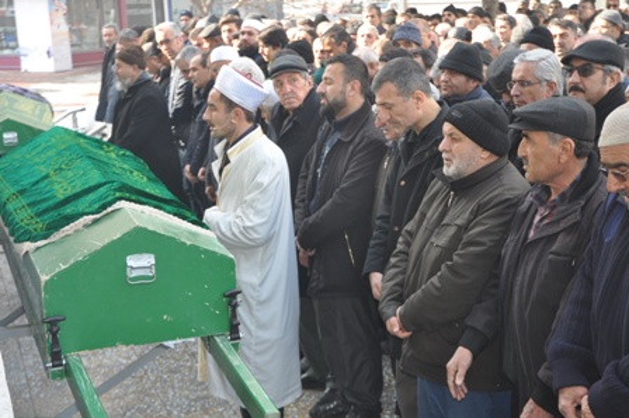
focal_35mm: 60
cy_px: 209
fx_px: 1048
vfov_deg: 22.6
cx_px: 314
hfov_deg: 33.4
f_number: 4.2
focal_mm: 40
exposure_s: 1/160
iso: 400
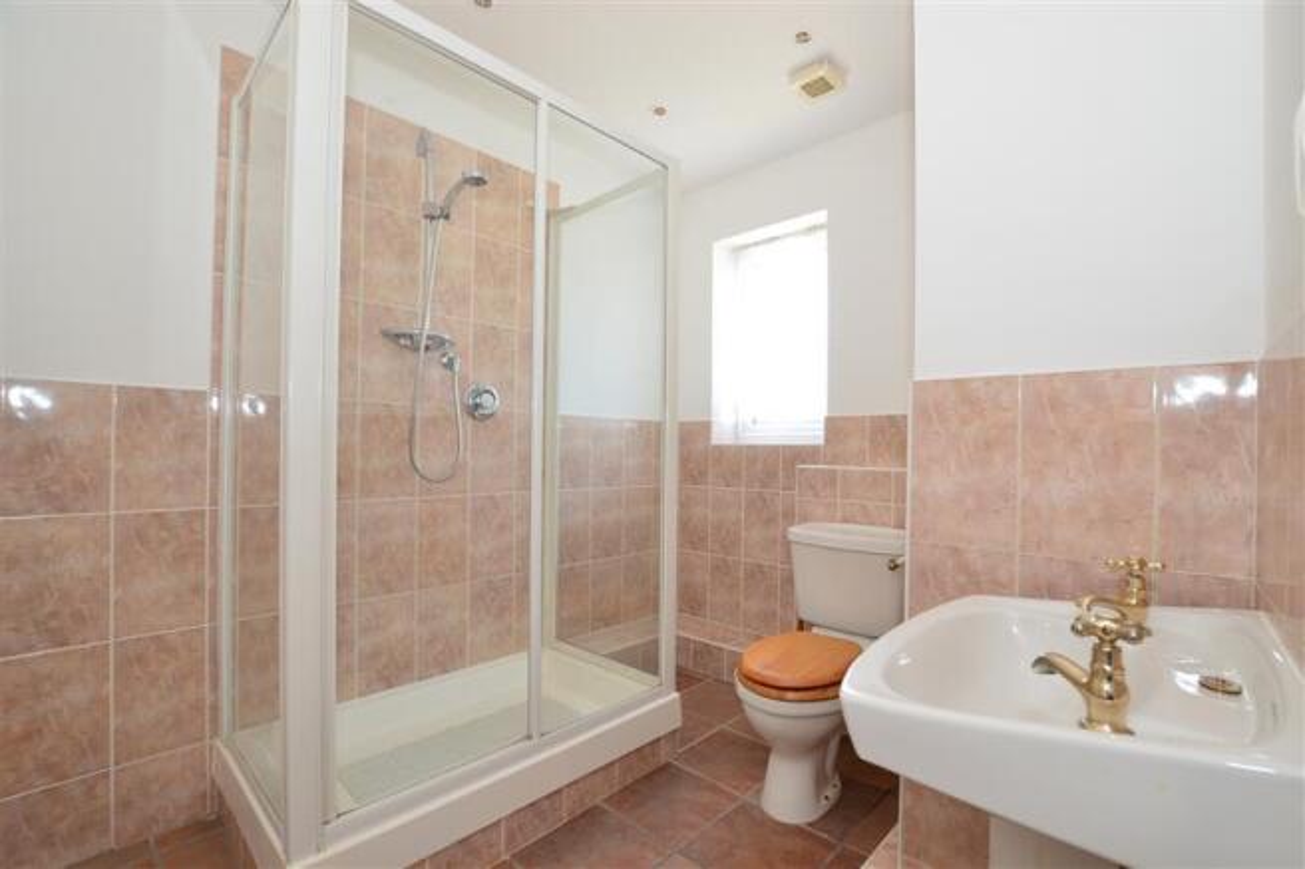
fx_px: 544
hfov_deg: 100.4
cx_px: 652
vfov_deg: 77.3
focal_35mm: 15
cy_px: 434
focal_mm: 10
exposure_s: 1/13
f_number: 7.1
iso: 400
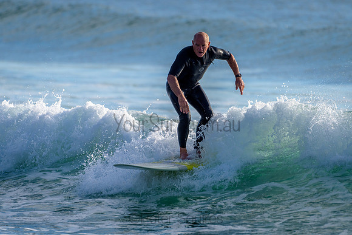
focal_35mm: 613
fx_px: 5993
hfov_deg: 3.4
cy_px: 118
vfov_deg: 2.2
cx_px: 176
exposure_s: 1/2000
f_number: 5.6
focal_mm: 500
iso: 220
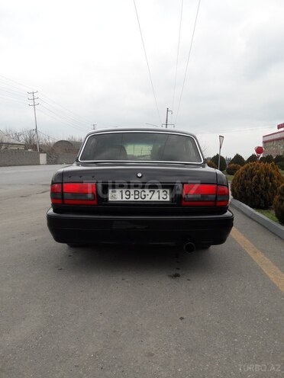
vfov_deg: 63.4
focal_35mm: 28
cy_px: 189
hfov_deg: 49.7
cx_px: 142
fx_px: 306
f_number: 1.9
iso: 40
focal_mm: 3.7
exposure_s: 1/492
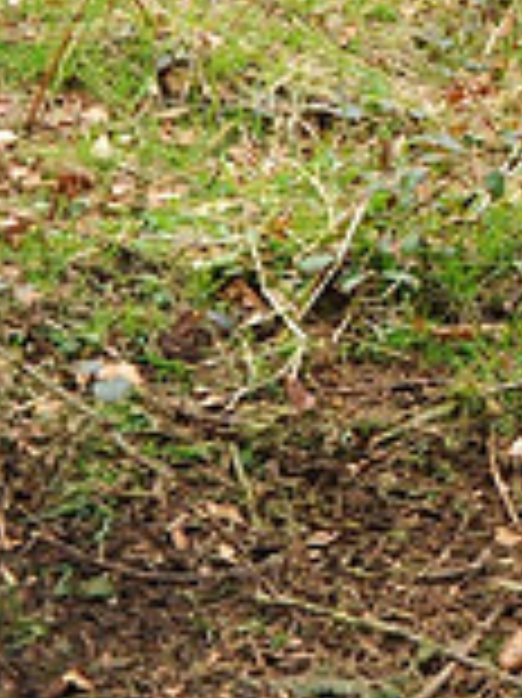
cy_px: 14
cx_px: 1282
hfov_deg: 12.0
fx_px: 1953
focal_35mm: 97
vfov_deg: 19.7
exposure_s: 1/800
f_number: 3.5
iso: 1000
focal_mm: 27
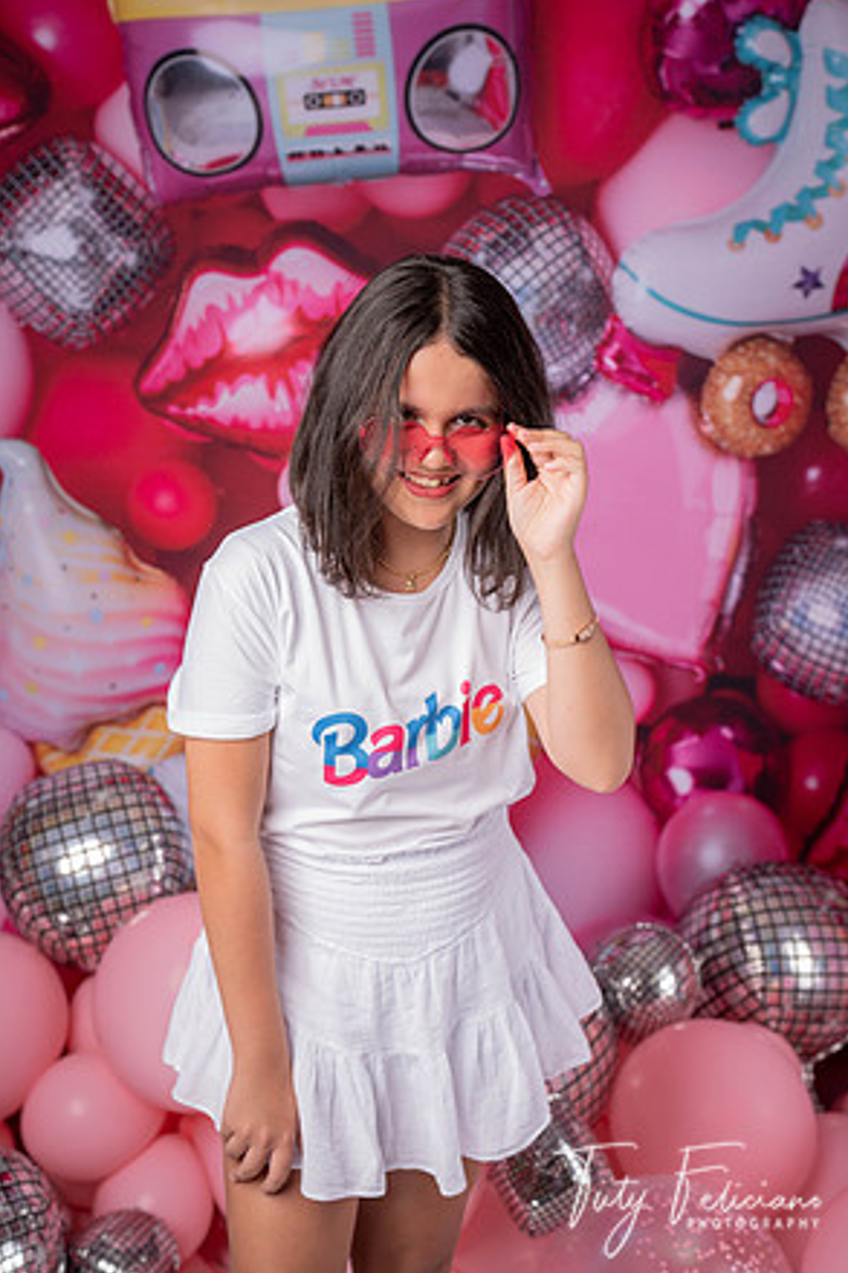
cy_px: 639
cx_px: 431
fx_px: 1556
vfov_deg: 44.5
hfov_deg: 30.5
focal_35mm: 44
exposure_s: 1/200
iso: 125
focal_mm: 43
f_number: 4
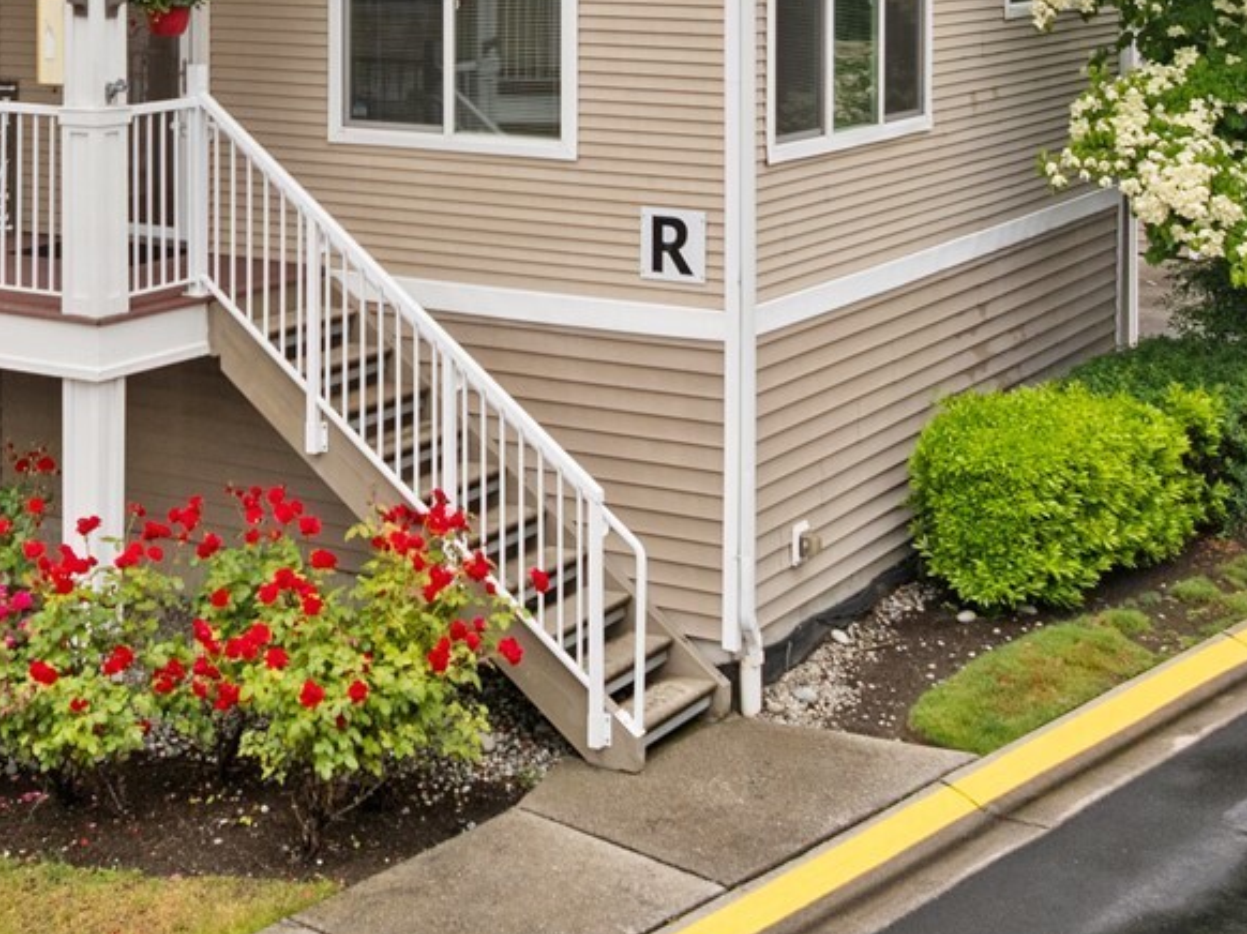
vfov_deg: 21.2
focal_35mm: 66
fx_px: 2377
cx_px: 391
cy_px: -81
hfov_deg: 29.2
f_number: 2.8
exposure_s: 1/2000
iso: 210
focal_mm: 12.29
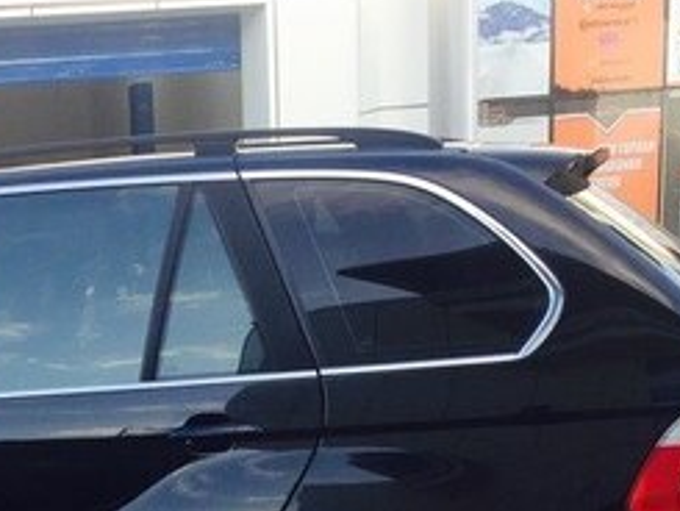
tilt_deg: -14.6
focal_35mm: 78
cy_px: 668
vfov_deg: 17.7
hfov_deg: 24.1
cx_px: 33
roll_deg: +4.0
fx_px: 1533
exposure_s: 1/276
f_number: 2.2
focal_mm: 4.15
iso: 32
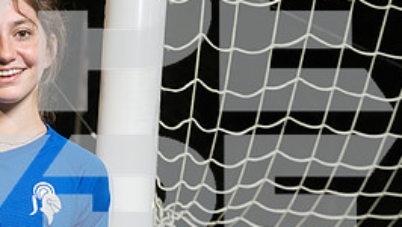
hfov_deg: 19.8
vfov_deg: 11.5
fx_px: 1120
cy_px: 216
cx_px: 14
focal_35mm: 105
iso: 640
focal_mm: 46
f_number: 4
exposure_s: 1/125
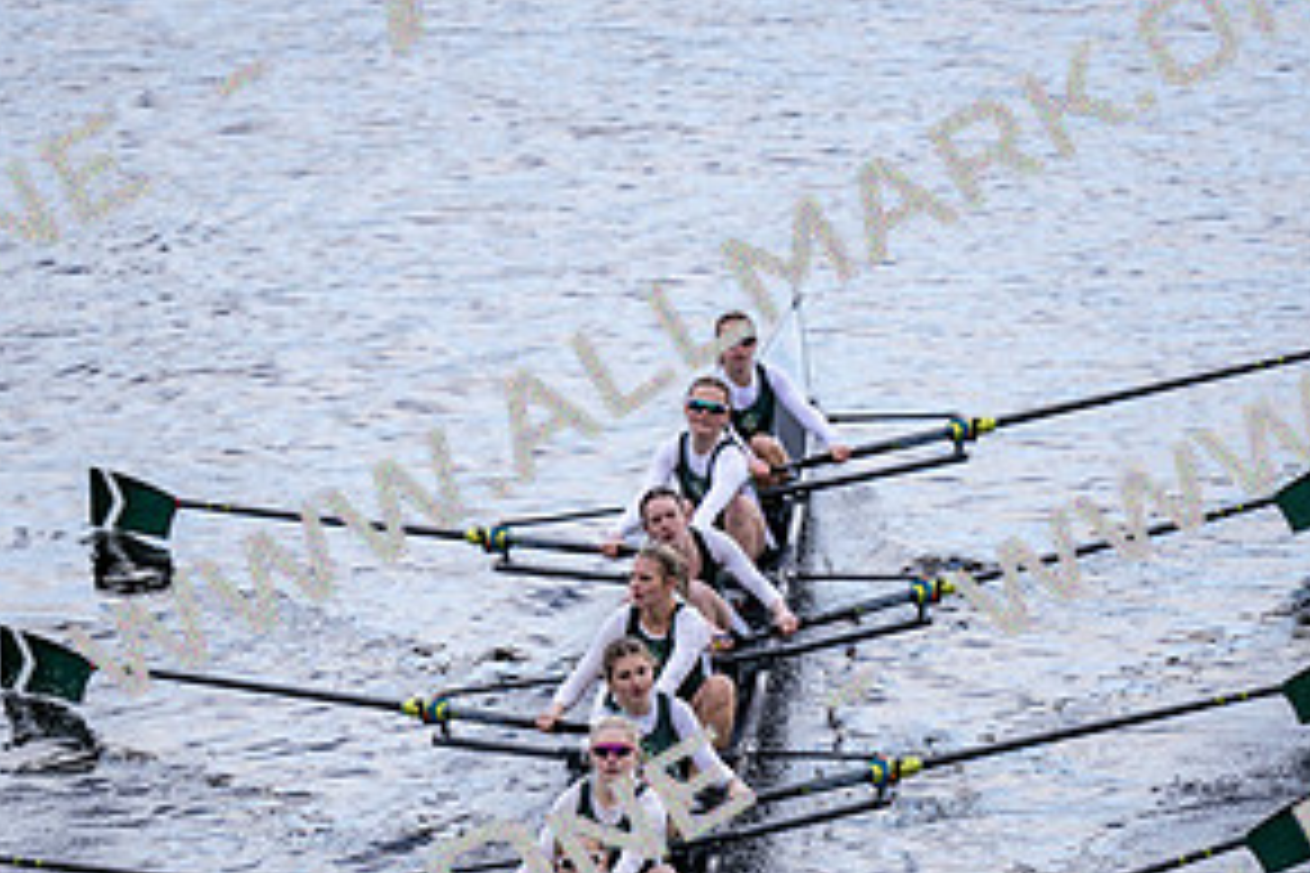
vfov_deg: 3.4
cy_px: 713
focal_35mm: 399
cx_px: 621
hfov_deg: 5.2
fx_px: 14518
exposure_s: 1/2000
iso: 450
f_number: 2.8
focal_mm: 200
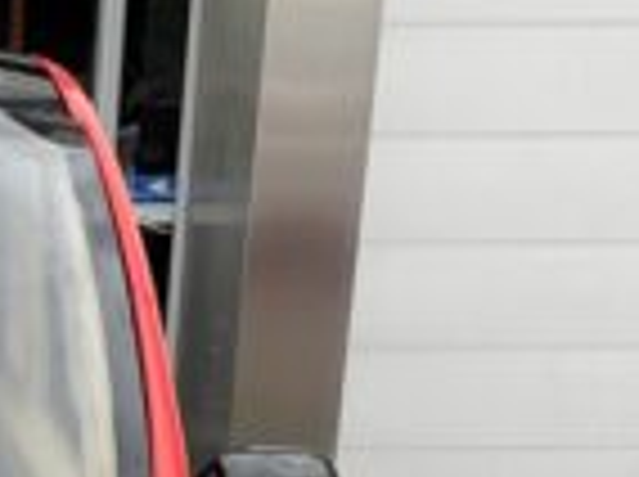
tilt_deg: -15.9
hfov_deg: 16.5
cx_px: -292
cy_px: 747
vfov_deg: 12.6
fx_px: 2027
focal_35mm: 110
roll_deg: +0.9
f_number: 1.6
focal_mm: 4.2
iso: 32
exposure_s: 1/250
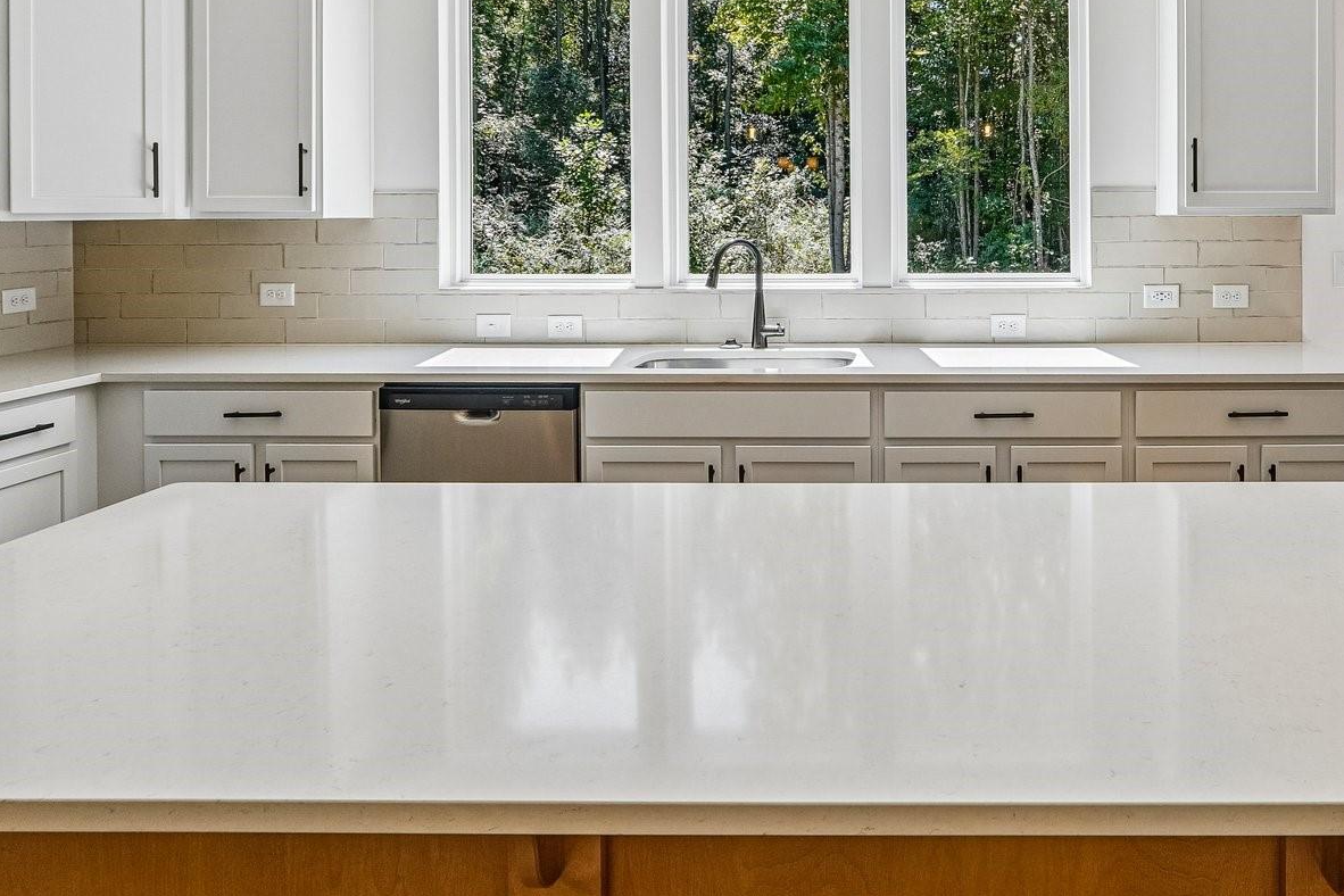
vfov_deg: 47.6
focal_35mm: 26
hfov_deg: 67.0
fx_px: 971
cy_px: 219
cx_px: 923
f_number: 8
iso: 125
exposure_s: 1/30
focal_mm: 10
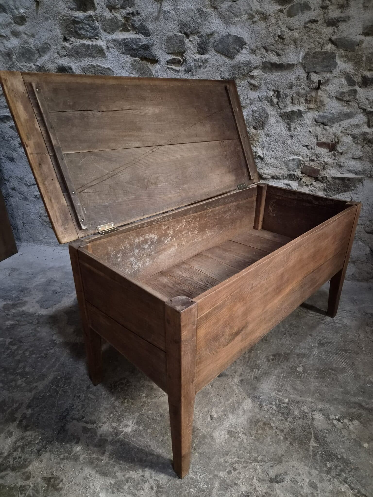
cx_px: 186
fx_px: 330
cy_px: 248
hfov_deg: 58.9
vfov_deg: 73.9
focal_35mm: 23
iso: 1250
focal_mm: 5.4
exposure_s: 1/50
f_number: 1.8
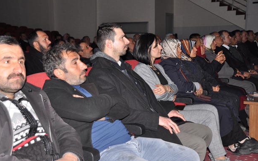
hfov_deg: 38.9
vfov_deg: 24.9
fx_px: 366
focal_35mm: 52
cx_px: 126
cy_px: 80
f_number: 4
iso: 400
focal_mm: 32
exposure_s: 1/60
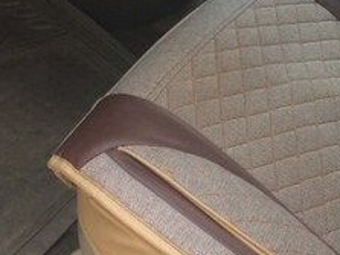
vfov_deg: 16.6
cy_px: -33
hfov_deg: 21.4
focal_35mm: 86
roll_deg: -23.2
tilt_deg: -32.8
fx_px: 844
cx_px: 390
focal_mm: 4.15
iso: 40
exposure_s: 1/50
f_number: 2.2
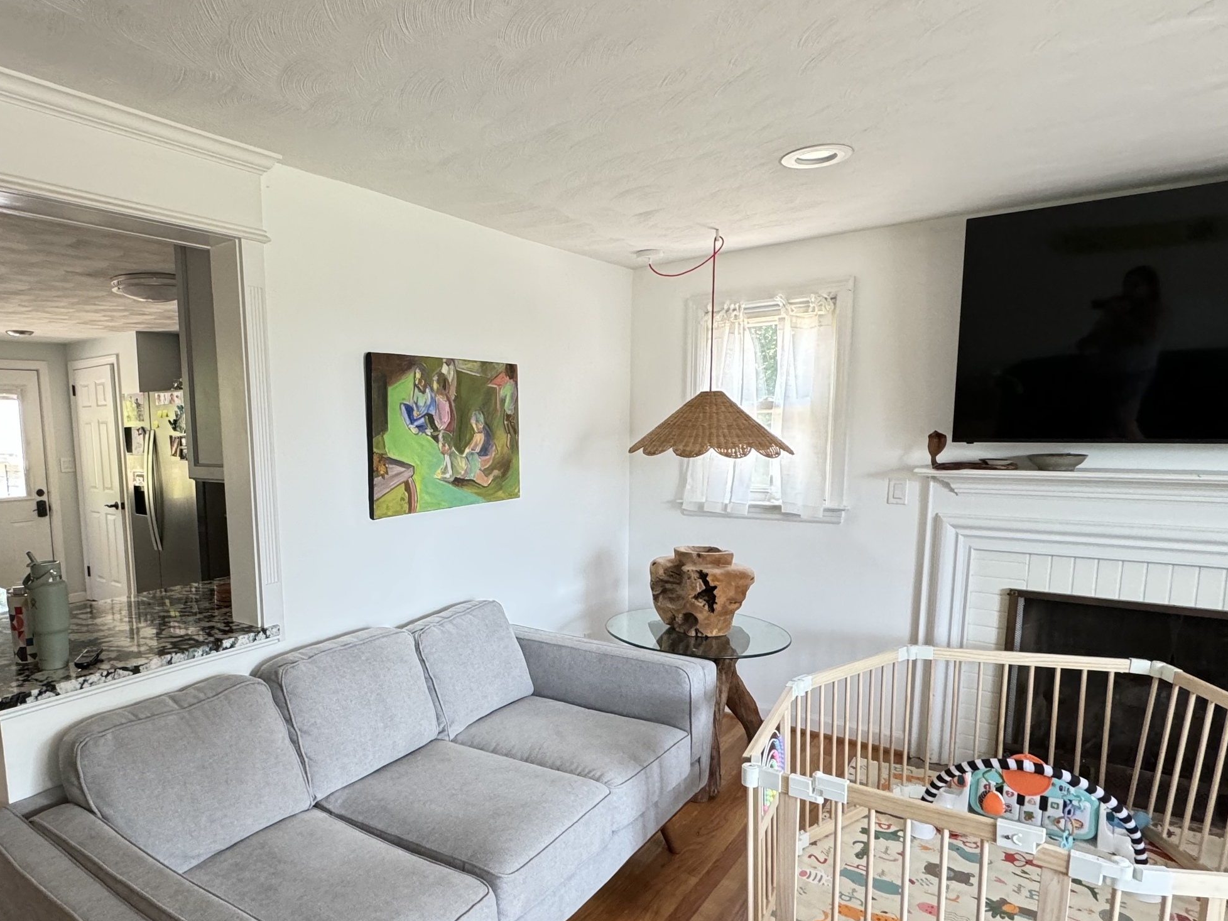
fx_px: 780
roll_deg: +1.5
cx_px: 439
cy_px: 530
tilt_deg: -9.5
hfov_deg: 74.7
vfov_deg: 60.8
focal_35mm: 22
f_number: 2.2
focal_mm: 2.22
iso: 320
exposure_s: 1/99
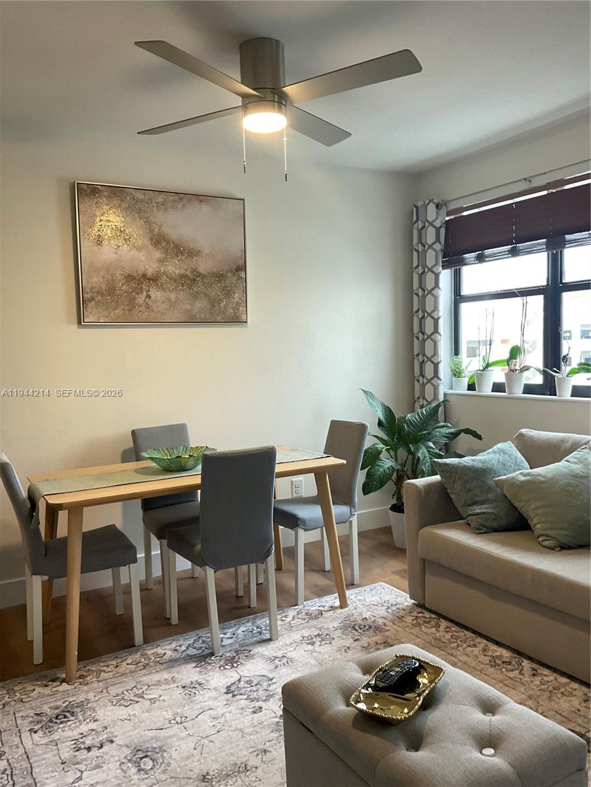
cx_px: 296
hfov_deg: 48.2
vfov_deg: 61.7
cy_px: 394
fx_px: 660
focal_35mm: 29
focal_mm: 3
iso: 200
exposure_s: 1/60
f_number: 1.8
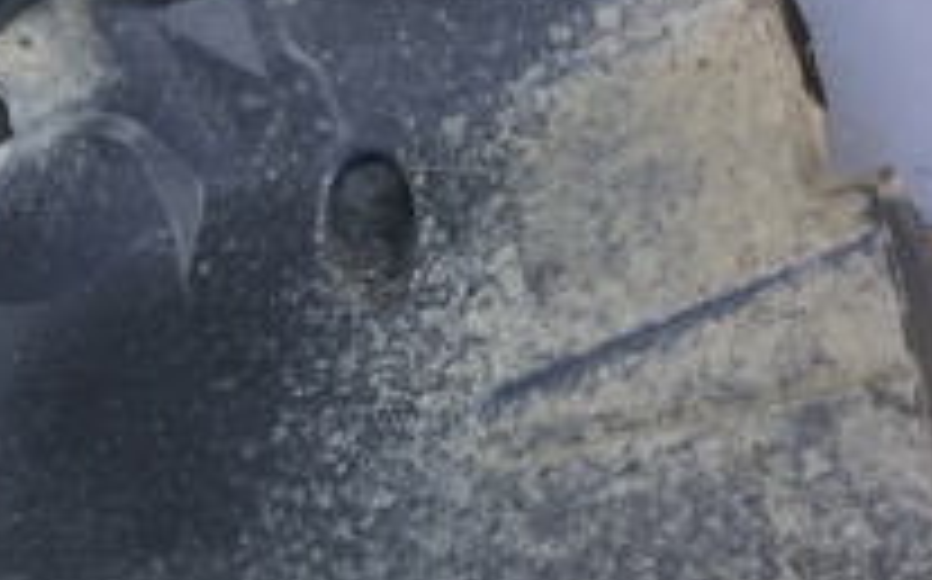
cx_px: -59
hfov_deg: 20.9
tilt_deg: -50.0
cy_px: 472
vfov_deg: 13.7
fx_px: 2411
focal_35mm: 95
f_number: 2.2
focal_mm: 4.15
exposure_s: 1/33
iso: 100
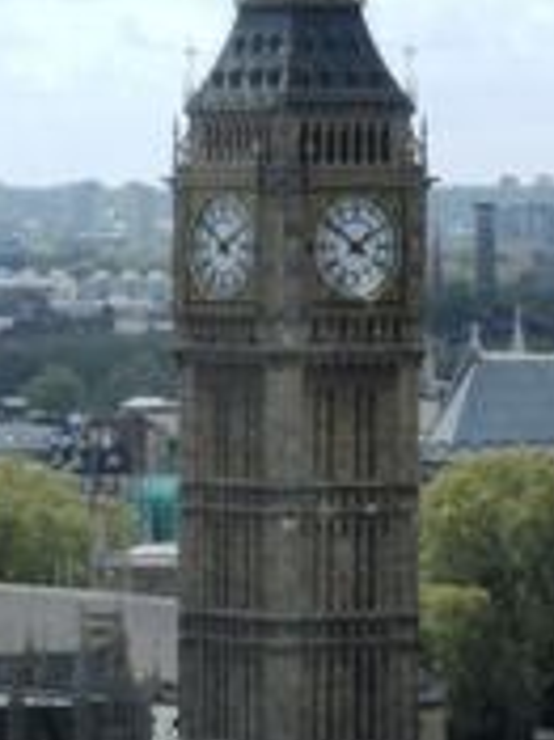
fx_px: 7285
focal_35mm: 341
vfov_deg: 5.8
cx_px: 38
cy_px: 266
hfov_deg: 4.4
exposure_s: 1/493
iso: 64
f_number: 5.4
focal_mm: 26
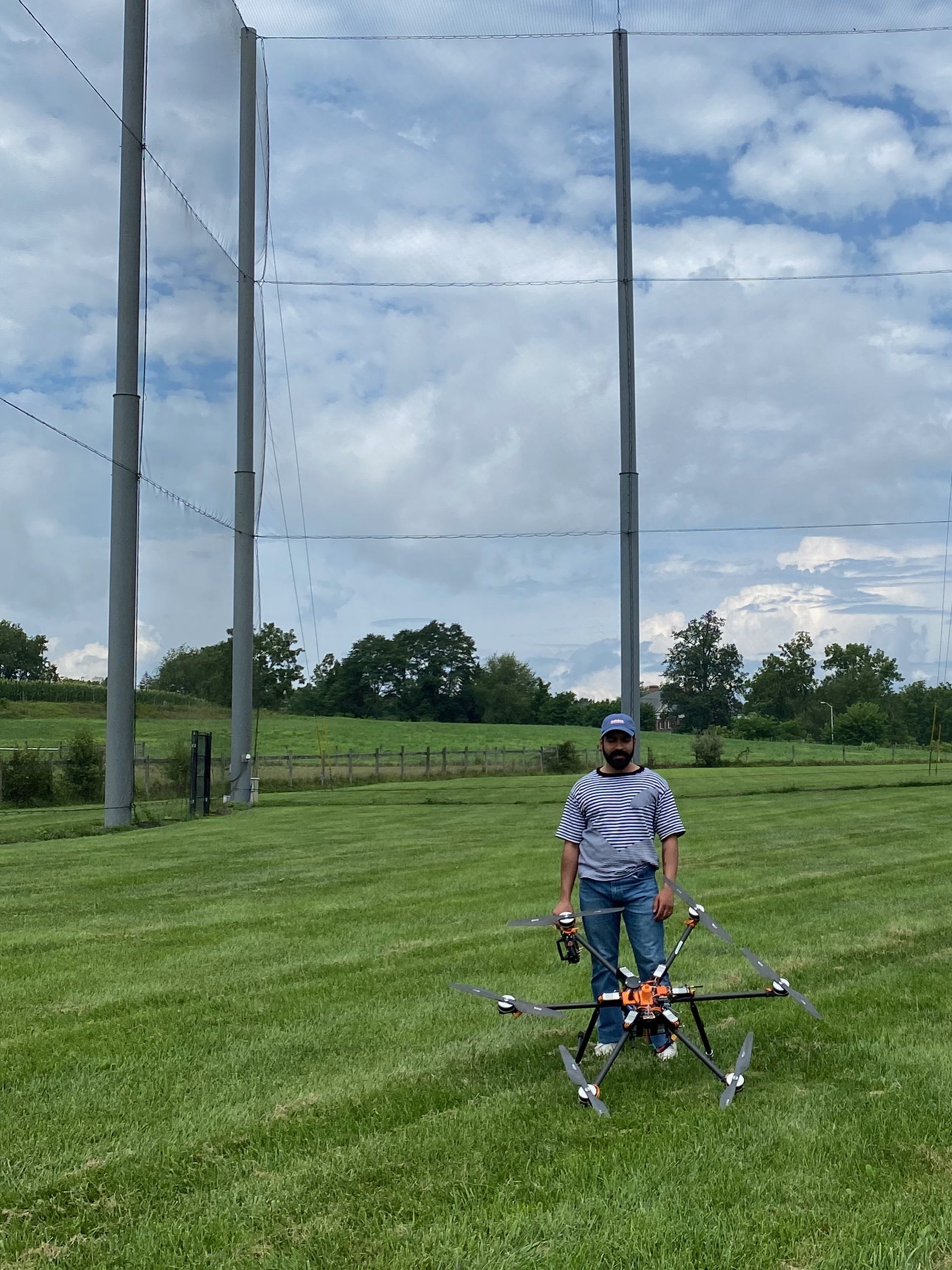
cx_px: 739
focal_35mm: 45
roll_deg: -0.3
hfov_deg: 31.5
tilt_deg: +8.0
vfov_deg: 42.0
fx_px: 1650
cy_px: 581
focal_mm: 4.25
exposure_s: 1/5236
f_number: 1.8
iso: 32
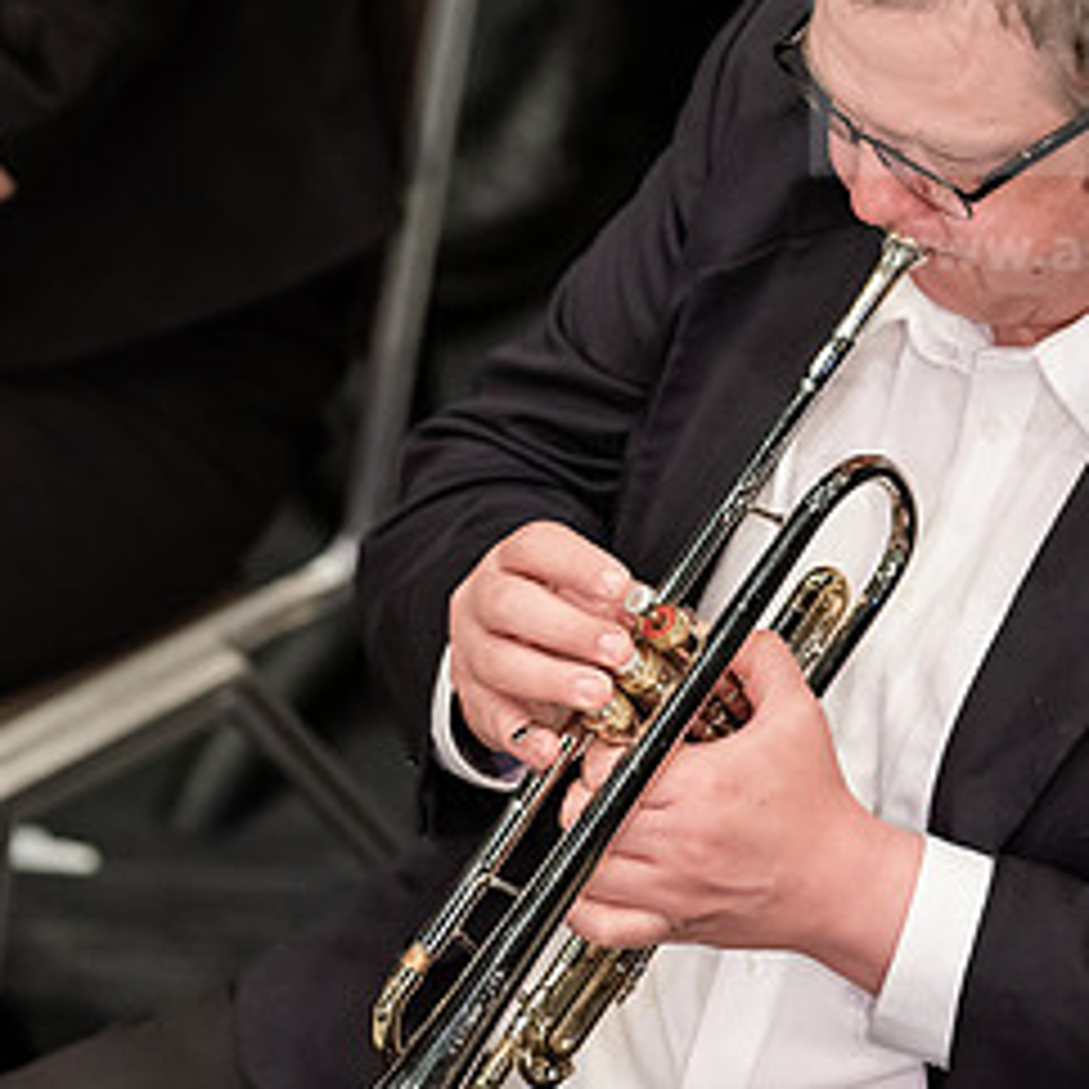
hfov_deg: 2.9
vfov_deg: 2.9
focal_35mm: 610
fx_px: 21711
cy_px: 344
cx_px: 675
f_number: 3.2
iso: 3200
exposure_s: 1/320
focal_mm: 300
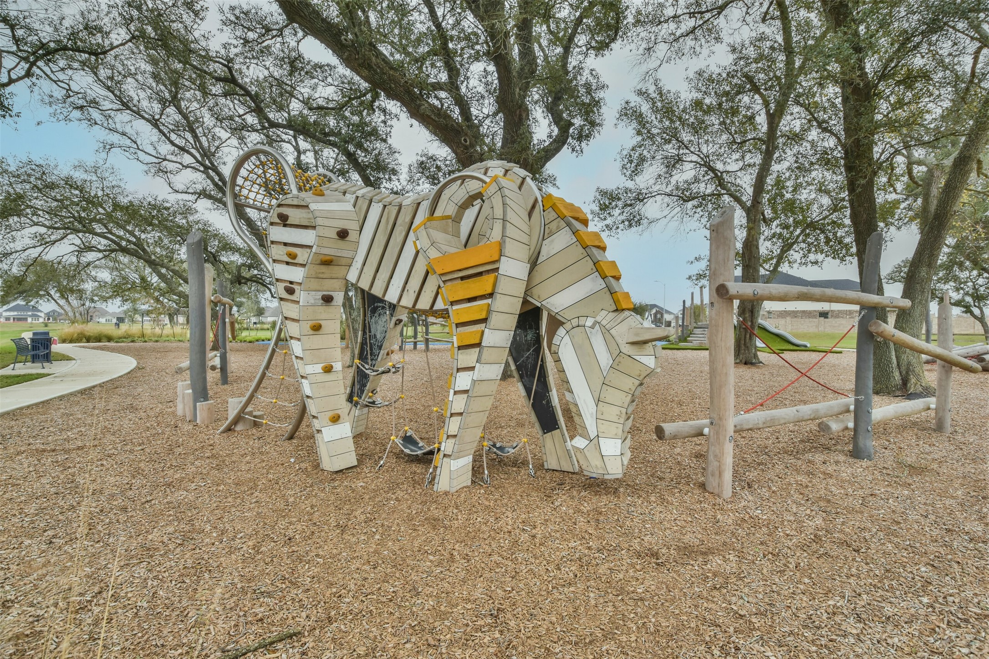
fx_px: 412
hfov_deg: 100.4
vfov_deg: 77.3
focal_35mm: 15
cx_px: 494
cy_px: 330
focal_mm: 10
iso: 320
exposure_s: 1/320
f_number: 8
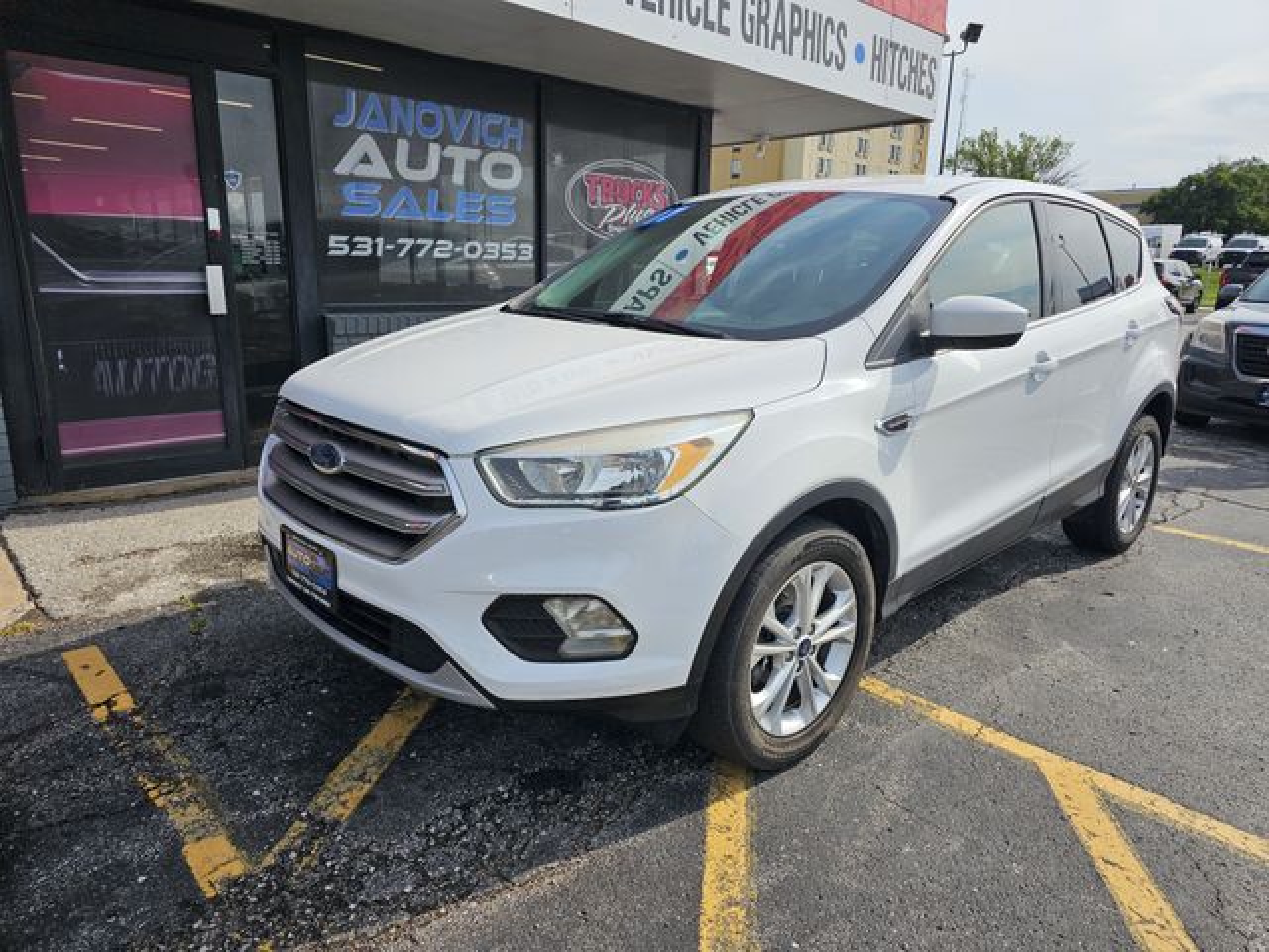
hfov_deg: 73.9
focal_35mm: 23
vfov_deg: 58.9
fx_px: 843
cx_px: 634
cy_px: 476
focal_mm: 6.3
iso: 10
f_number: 1.7
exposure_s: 1/796
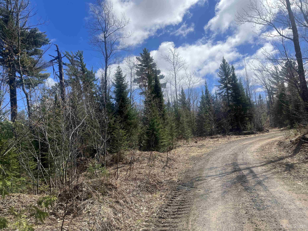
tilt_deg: +3.9
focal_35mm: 26
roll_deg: +6.0
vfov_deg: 53.1
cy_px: 116
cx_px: 154
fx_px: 231
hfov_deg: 67.3
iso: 50
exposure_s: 1/3623
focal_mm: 5.1
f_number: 1.6
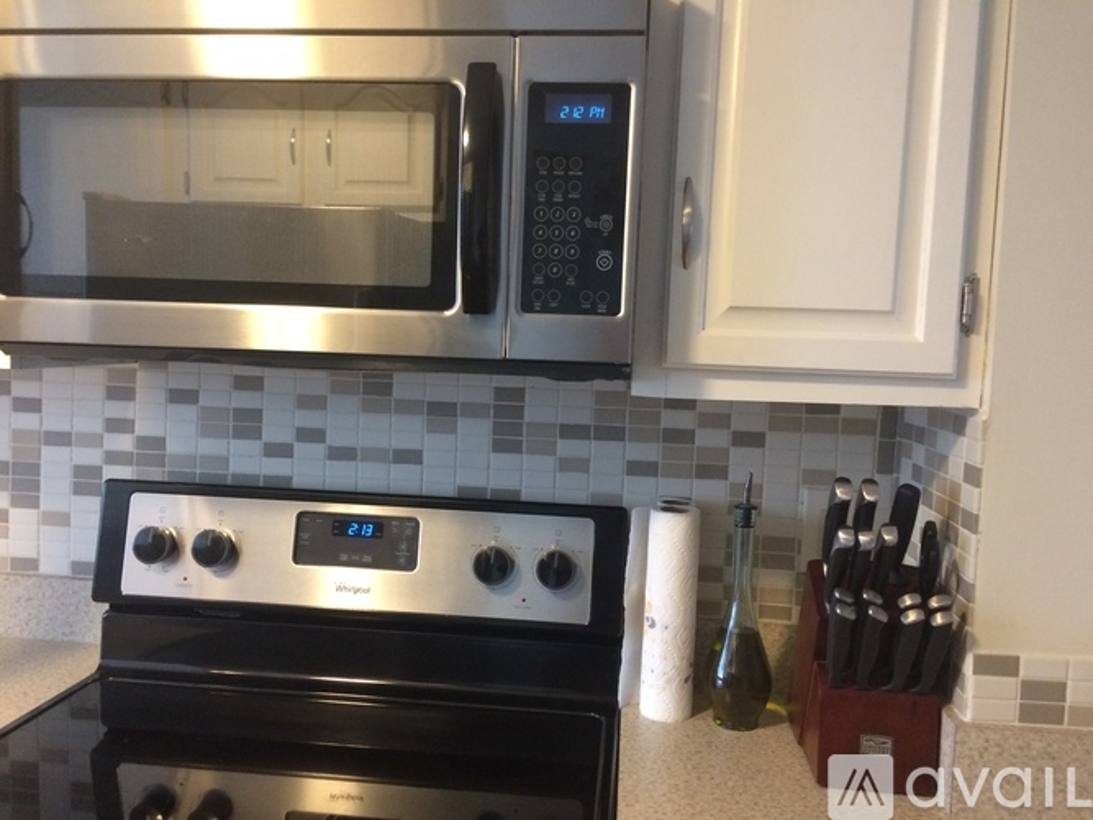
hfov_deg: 61.7
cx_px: 546
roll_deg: -0.7
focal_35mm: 29
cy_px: 410
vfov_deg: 48.2
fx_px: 916
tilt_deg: -3.4
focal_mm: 4.15
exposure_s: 1/30
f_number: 2.2
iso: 200
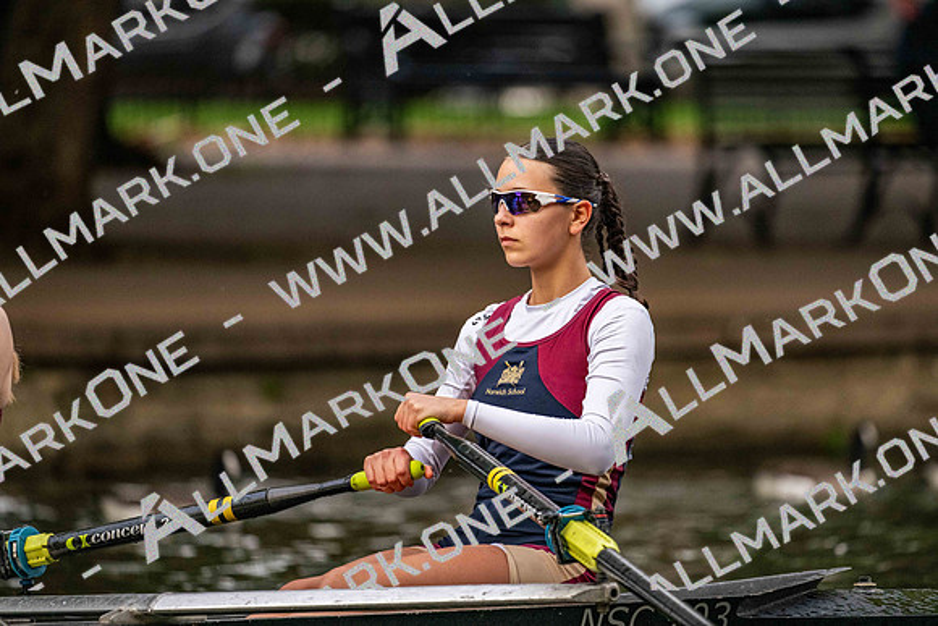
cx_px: 469
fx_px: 10424
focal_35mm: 400
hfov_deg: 5.2
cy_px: 313
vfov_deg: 3.4
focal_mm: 400
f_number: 4.5
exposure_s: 1/2500
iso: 3200
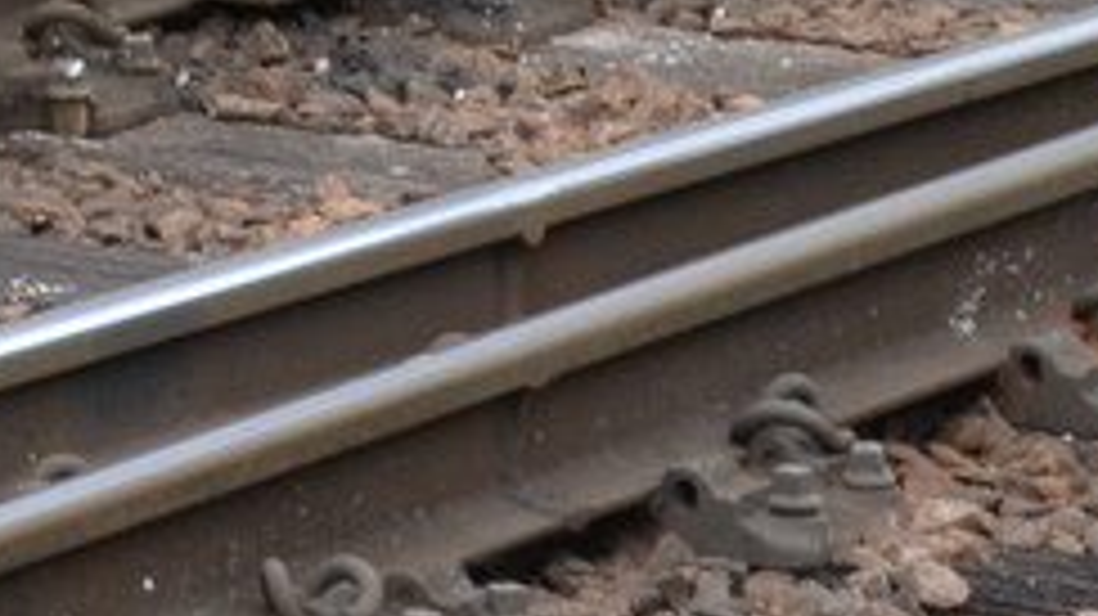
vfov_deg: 2.4
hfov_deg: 4.3
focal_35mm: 493
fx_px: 14347
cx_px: -1426
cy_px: -2046
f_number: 7.1
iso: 200
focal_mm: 40
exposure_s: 1/200
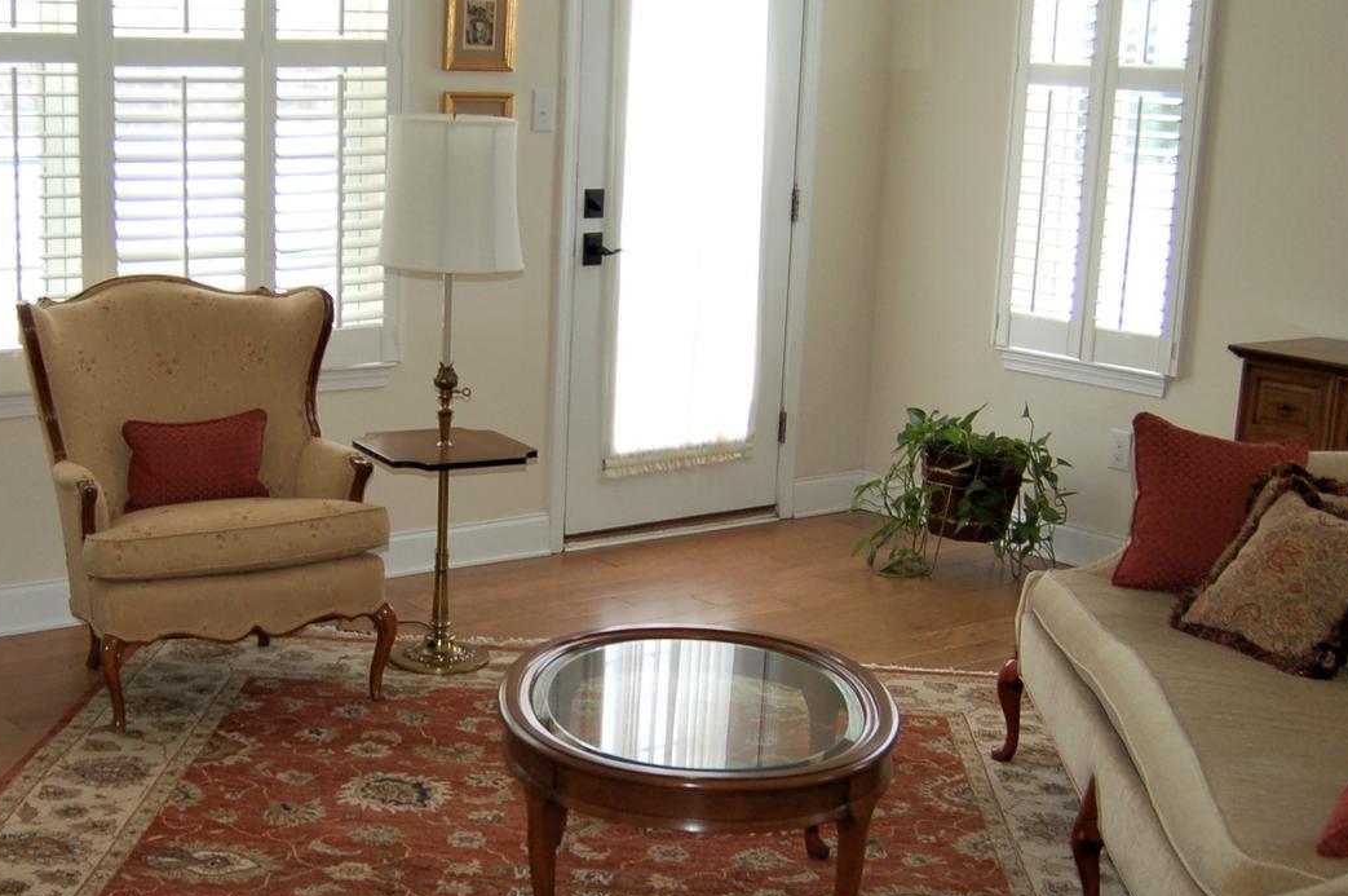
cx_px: 477
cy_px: 518
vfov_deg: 25.4
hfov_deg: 37.2
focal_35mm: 53
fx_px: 1982
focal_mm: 18
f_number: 3.5
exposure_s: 1/100
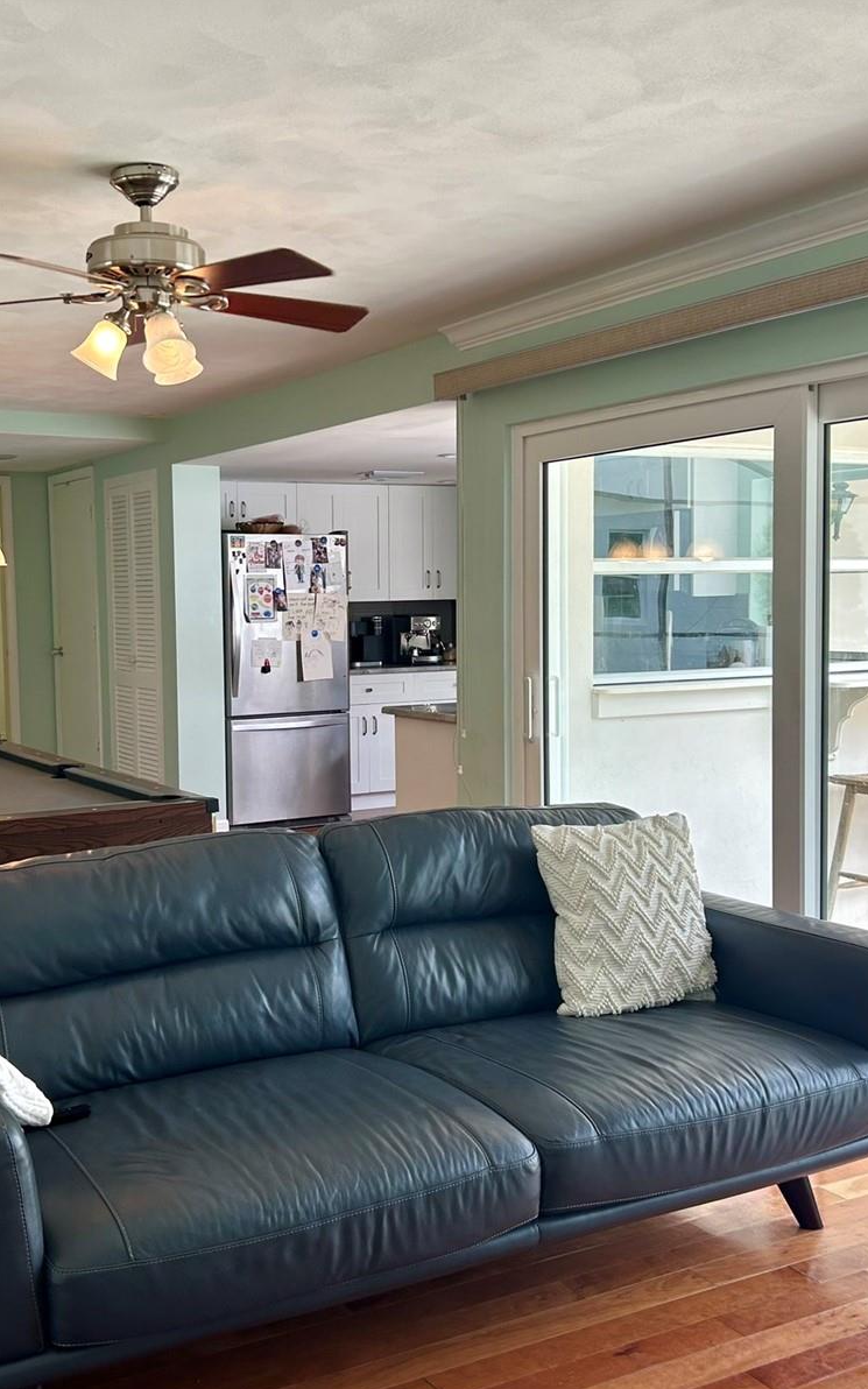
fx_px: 1400
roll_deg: +1.1
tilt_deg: -4.1
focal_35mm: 37
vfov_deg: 52.7
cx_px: 296
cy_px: 696
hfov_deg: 34.2
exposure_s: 1/120
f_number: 1.5
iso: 50
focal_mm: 5.7
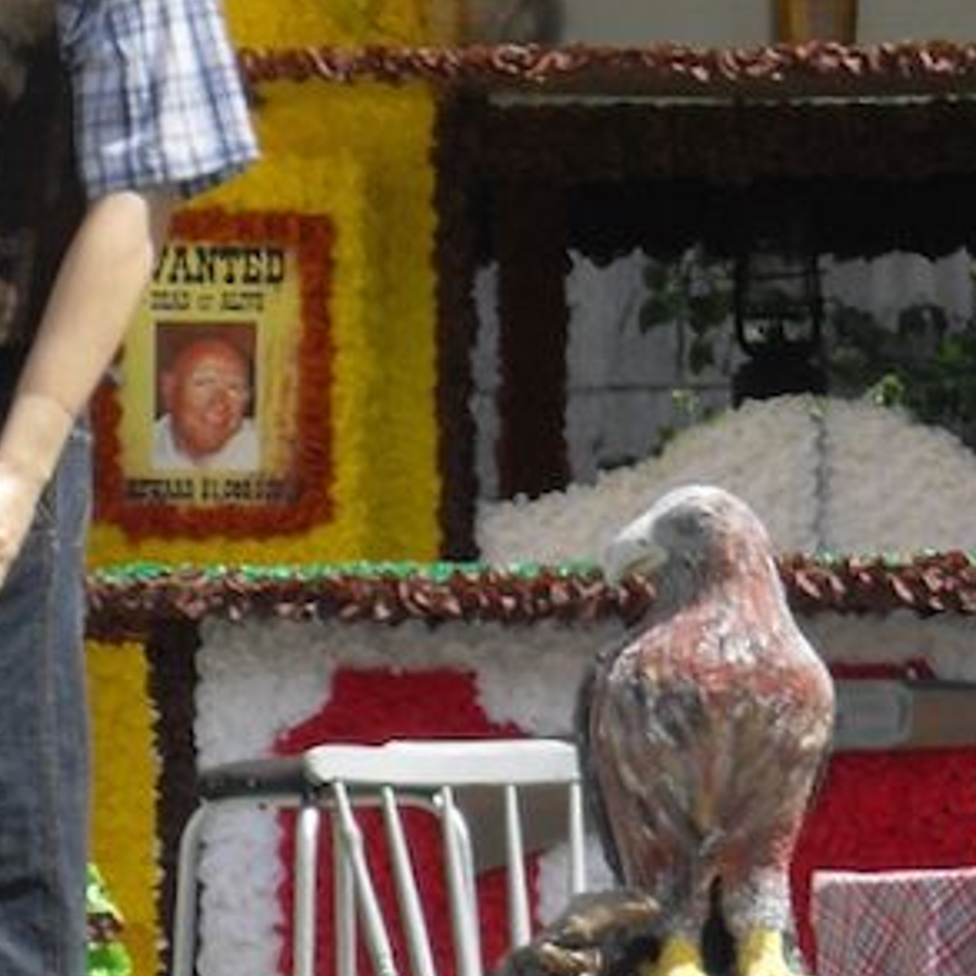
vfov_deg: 5.6
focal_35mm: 311
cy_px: 656
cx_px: 769
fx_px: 9921
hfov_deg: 5.6
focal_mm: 18.1
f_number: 5.2
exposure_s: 1/250
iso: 80
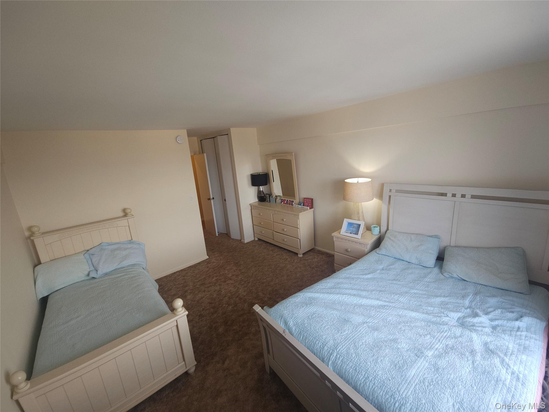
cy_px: 206
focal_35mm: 13
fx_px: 206
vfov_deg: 89.9
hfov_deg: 106.2
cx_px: 274
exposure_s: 1/40
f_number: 2.2
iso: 50
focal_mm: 2.2
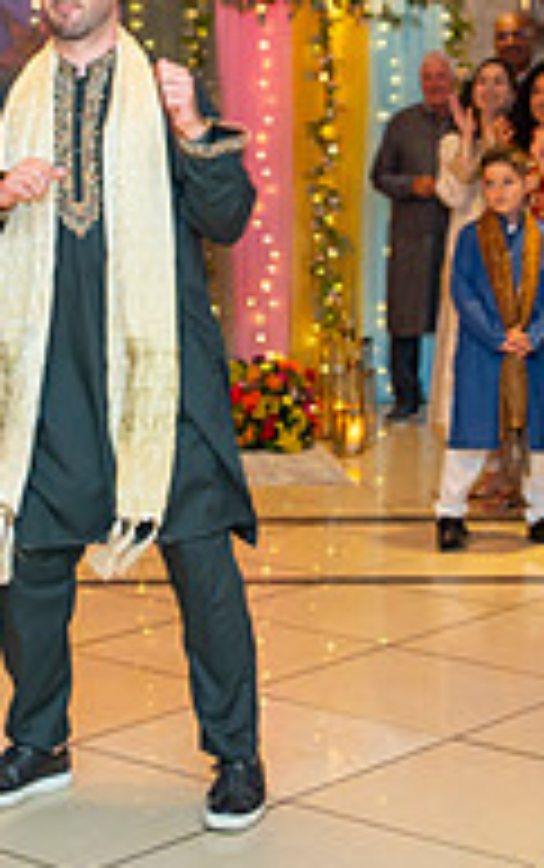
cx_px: 72
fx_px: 2083
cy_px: 248
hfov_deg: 14.7
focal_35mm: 88
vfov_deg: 23.4
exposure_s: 1/80
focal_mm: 26
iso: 1000
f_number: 2.8
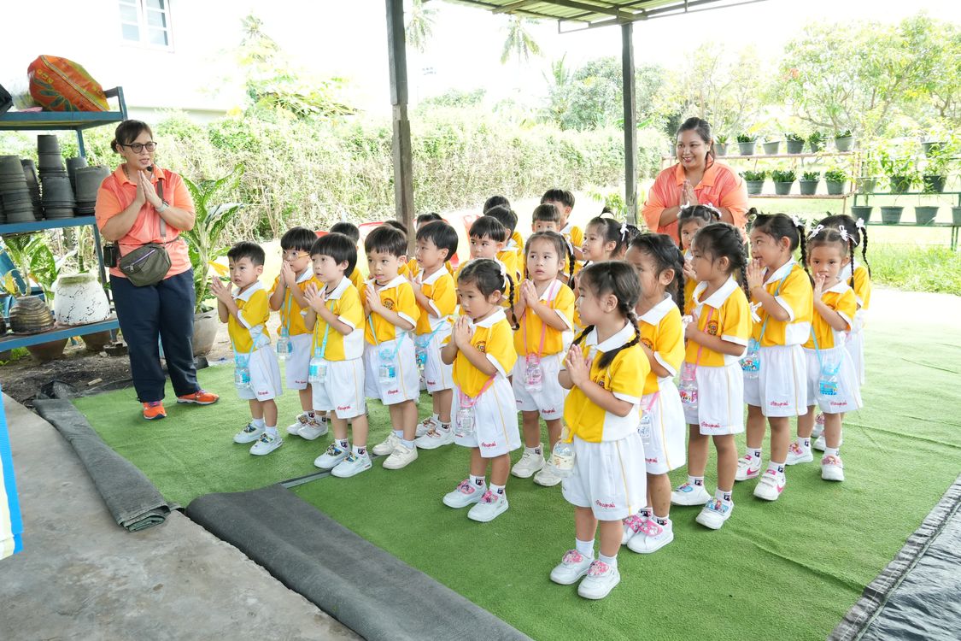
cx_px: 480
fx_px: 721
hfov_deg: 67.4
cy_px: 320
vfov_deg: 47.9
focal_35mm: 27
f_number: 4
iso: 1600
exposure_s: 1/640
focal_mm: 18
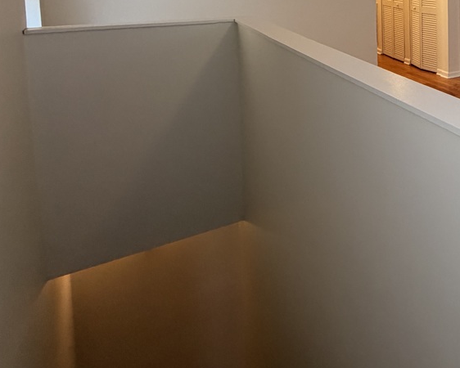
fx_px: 477
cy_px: -11
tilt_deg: -3.3
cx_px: 552
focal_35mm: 35
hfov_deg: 38.2
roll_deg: +0.1
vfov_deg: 37.2
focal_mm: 2.22
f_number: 2.2
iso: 160
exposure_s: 1/120
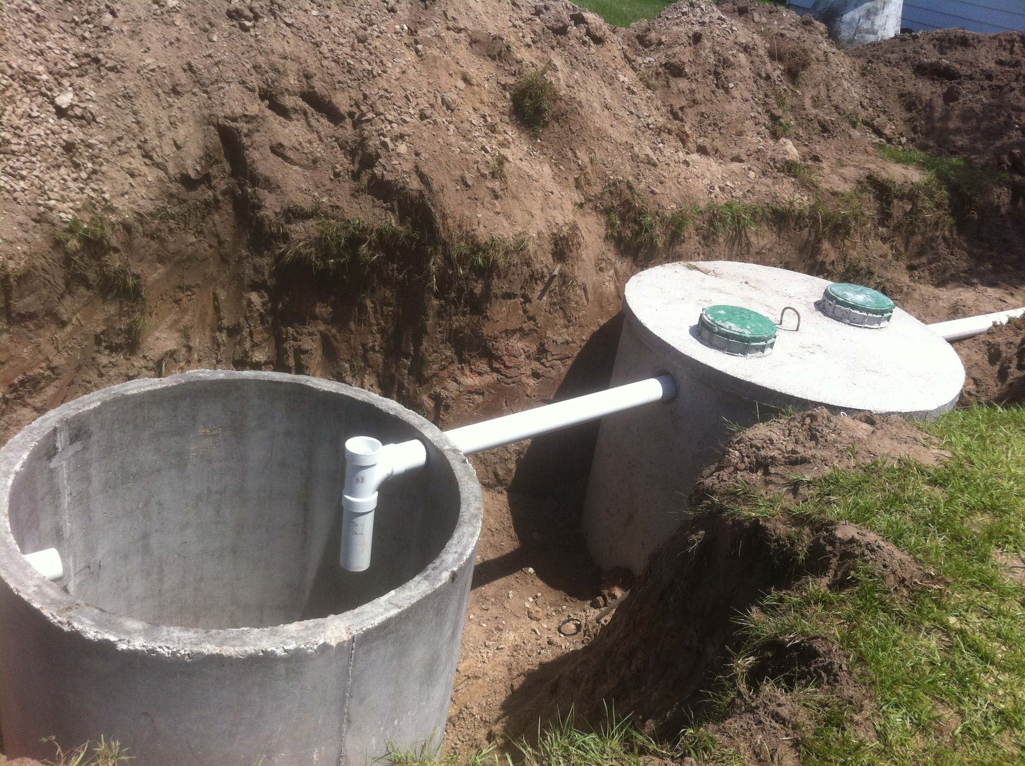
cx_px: 512
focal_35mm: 35
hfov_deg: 52.7
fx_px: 1035
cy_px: 383
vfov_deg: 40.6
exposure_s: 1/1160
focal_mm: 3.85
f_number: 2.8
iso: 80
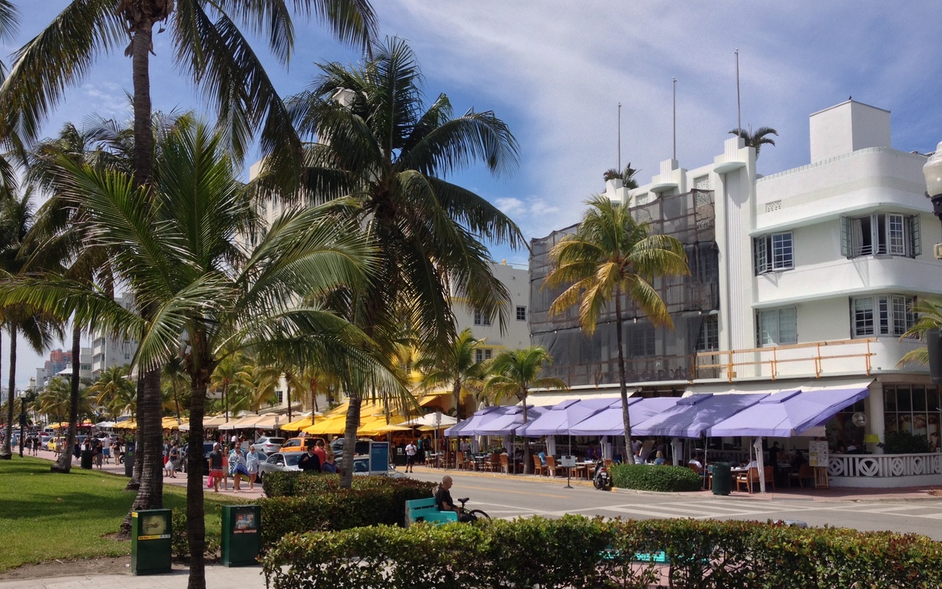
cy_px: 347
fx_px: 975
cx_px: 467
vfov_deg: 33.5
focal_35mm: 38
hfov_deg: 51.6
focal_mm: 4.28
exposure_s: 1/1727
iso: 50
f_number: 2.4
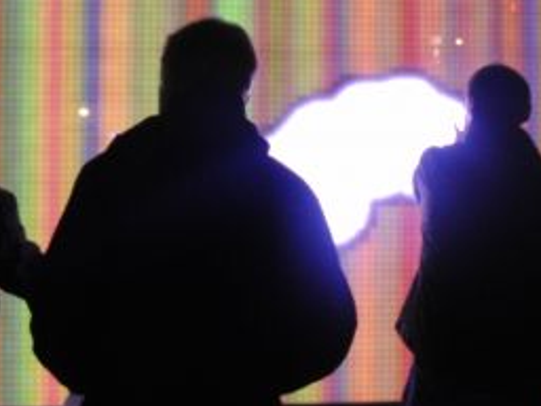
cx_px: 290
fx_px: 1016
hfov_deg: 29.8
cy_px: 132
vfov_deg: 22.5
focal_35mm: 65
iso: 400
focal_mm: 6.42
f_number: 3.6
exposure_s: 1/60
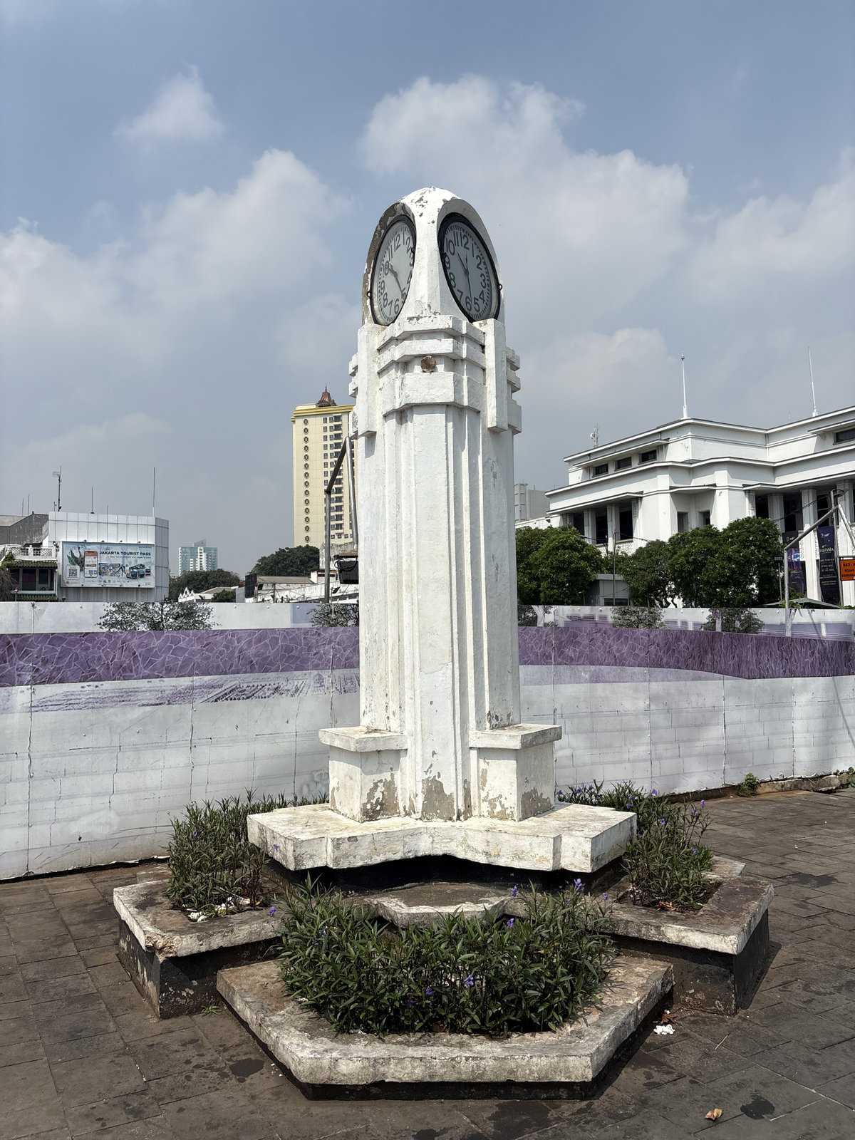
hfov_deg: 53.1
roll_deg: +1.8
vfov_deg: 67.3
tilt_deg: +5.0
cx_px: 428
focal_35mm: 26
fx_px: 856
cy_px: 570
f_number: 1.6
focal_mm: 5.96
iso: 50
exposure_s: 1/7813
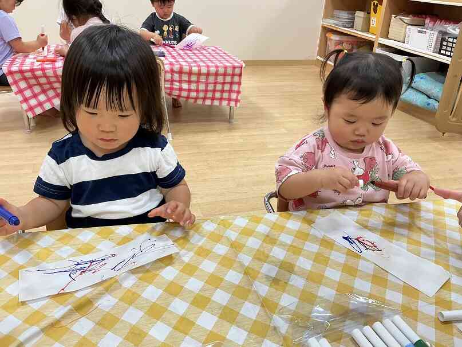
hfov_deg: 61.7
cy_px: 174
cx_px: 231
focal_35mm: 29
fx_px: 387
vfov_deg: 48.2
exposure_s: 1/120
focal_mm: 3
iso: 50
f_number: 1.8
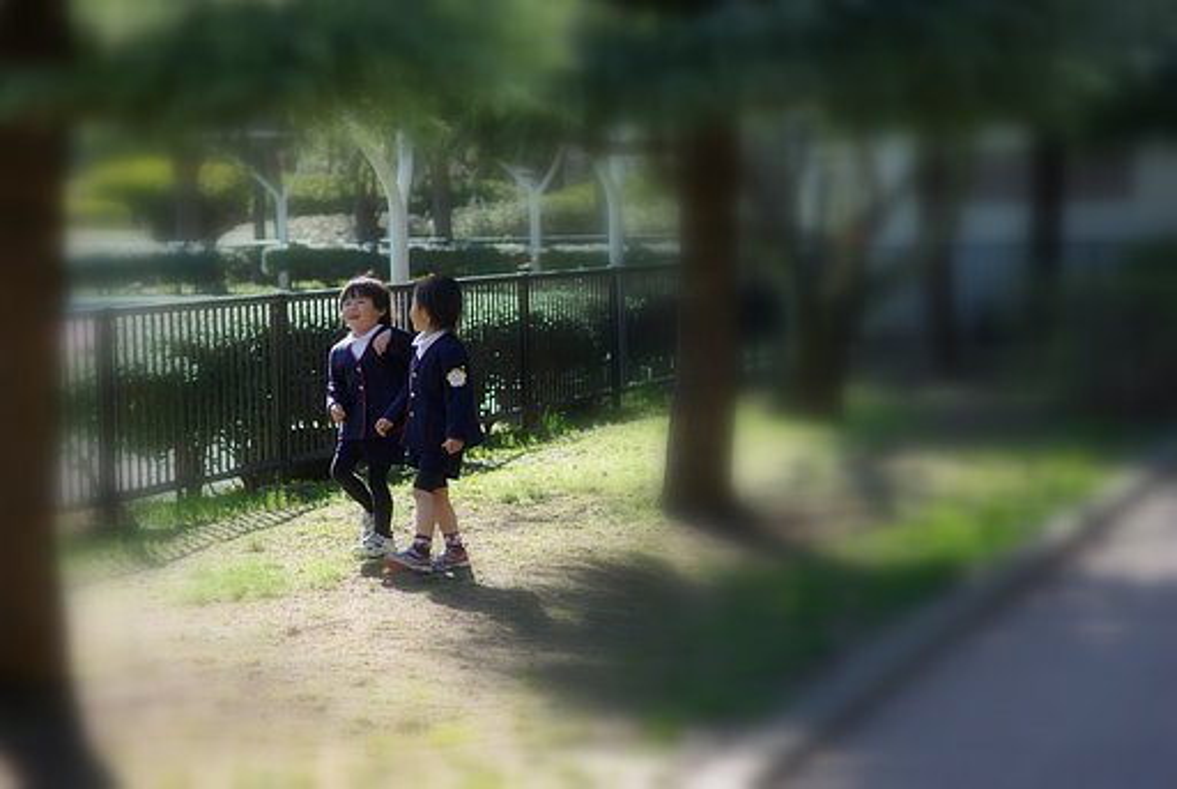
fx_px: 3438
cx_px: 588
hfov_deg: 19.4
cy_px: 394
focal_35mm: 105
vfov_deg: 13.1
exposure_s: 1/250
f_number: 3.5
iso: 100
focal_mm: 70
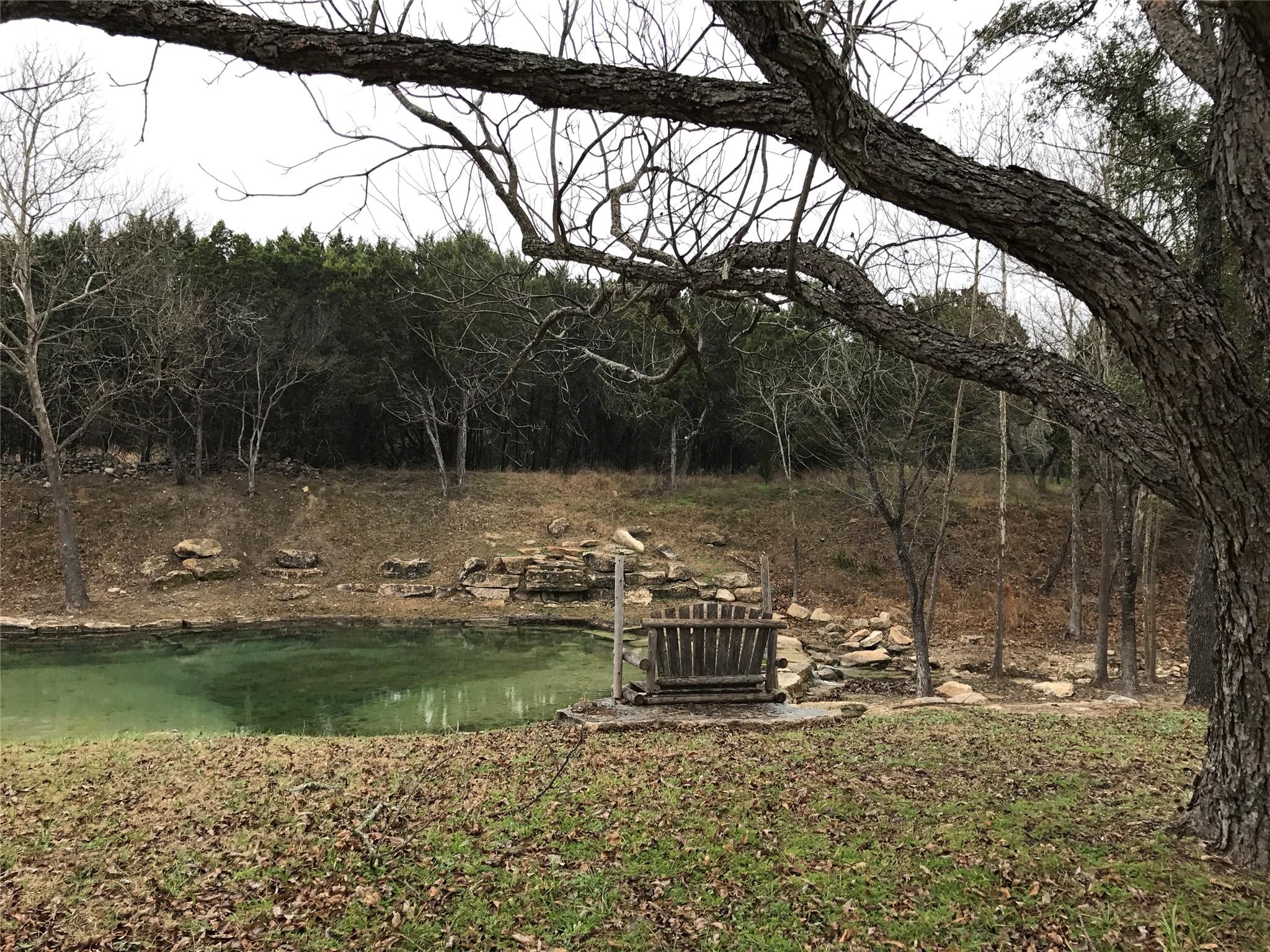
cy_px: 476
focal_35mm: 28
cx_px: 635
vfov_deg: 49.7
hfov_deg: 63.4
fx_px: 1027
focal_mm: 3.99
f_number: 1.8
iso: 20
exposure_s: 1/818
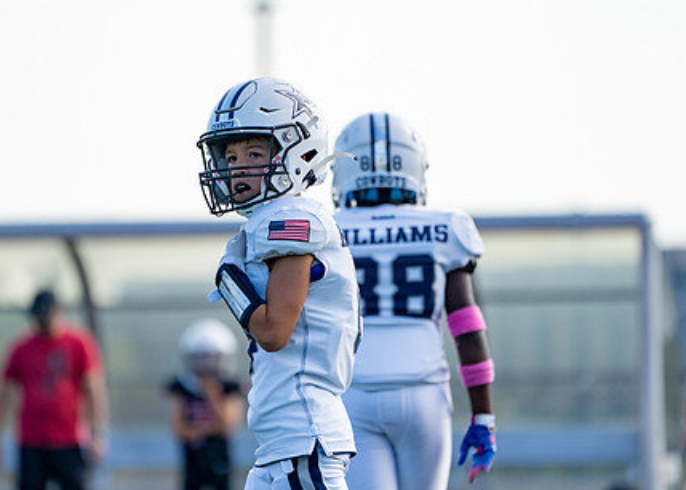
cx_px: 294
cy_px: 259
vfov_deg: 2.5
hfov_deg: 3.6
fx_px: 11042
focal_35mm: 567
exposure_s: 1/1250
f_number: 5.6
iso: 500
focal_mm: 400
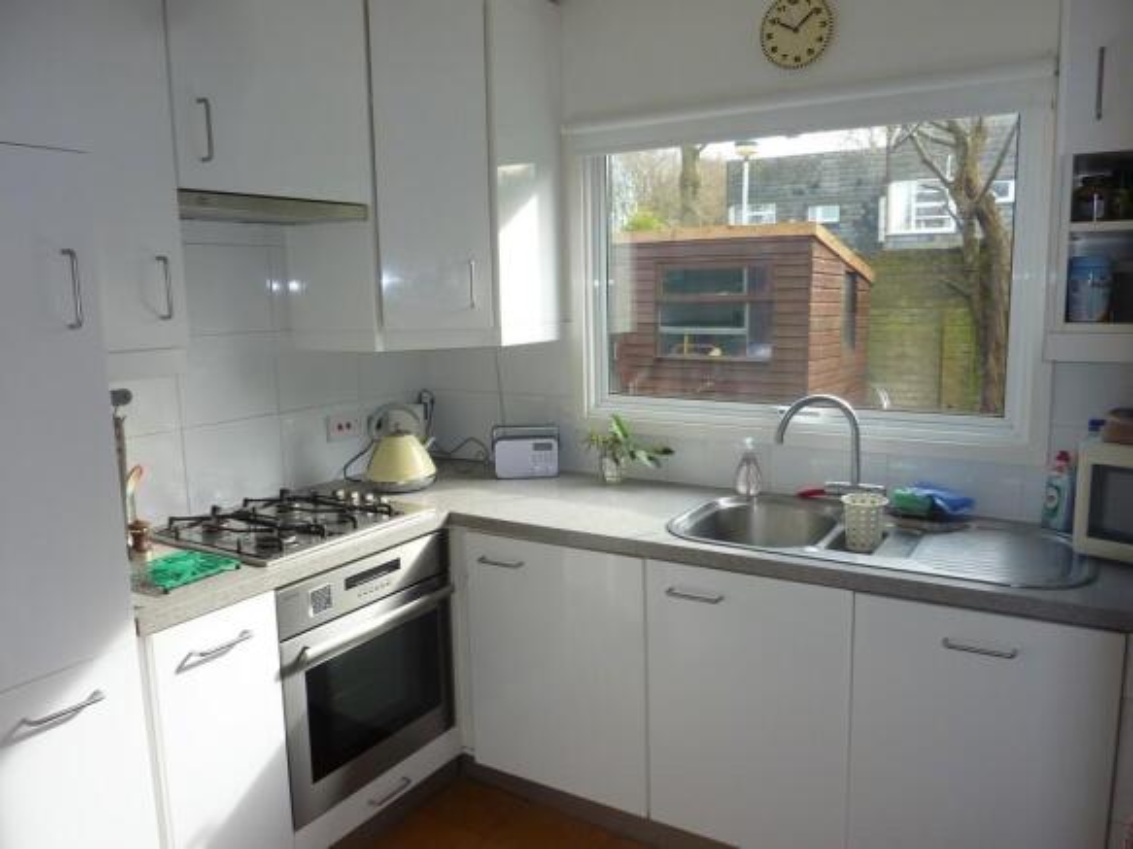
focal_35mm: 25
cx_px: 566
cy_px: 424
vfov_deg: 54.9
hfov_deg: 69.4
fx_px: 818
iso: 100
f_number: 3.3
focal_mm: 4.1
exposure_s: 1/60
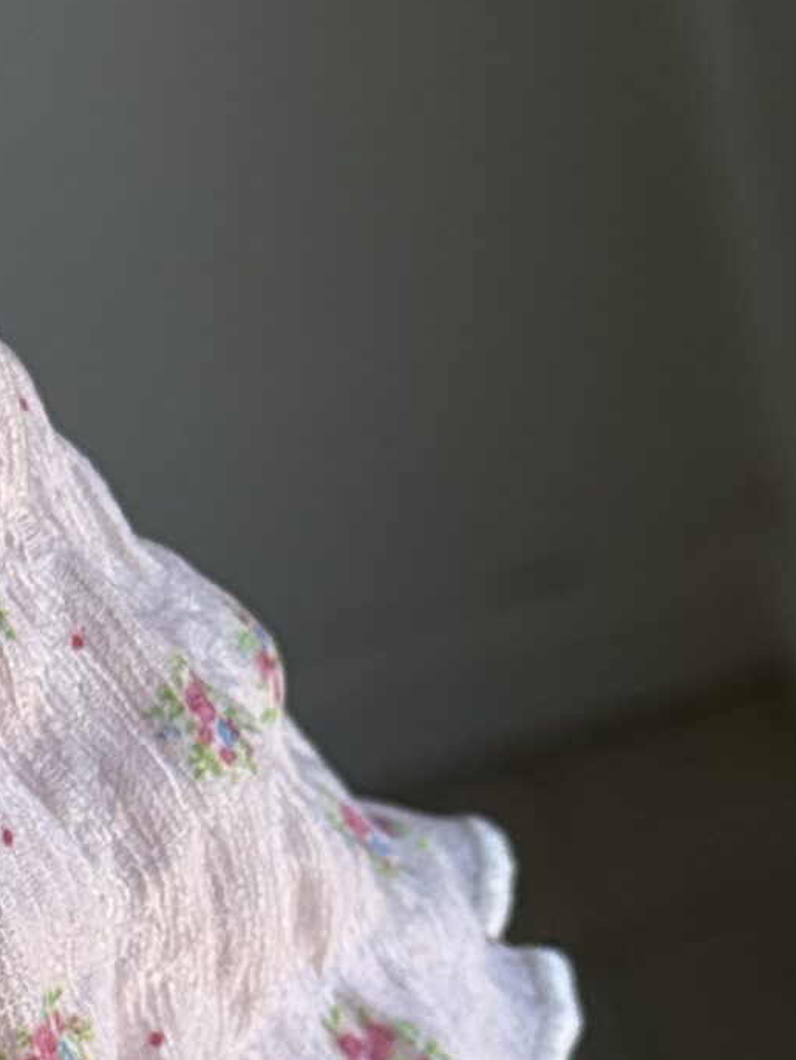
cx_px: -652
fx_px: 5485
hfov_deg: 8.0
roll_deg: +22.4
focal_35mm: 179
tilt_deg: -34.7
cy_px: 1252
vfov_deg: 10.9
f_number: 1.78
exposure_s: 1/620
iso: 64
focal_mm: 6.76
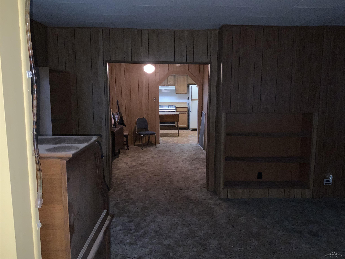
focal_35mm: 29
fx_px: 289
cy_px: 130
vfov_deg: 48.2
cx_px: 172
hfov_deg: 61.7
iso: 125
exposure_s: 1/26
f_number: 1.8
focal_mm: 3
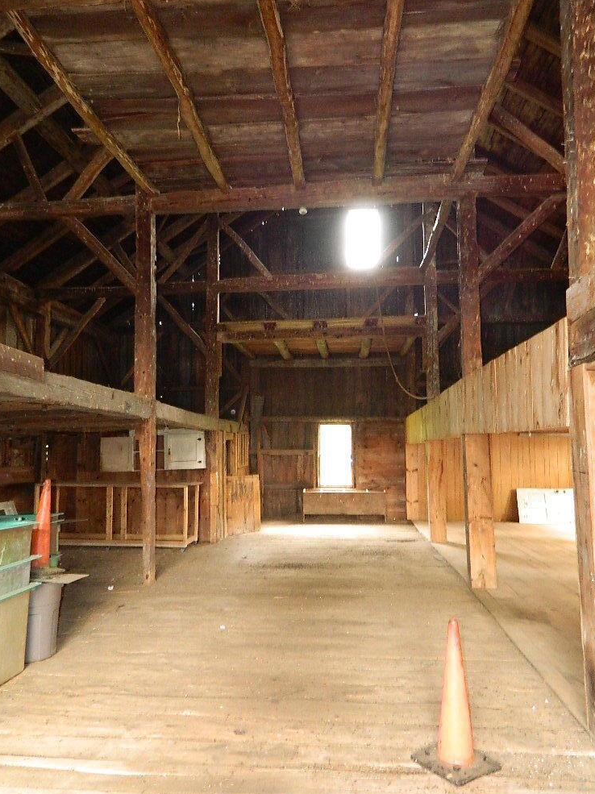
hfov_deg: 53.0
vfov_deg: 67.3
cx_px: 293
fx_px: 596
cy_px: 405
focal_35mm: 26
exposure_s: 1/15
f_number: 3.1
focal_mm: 4.5
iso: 400
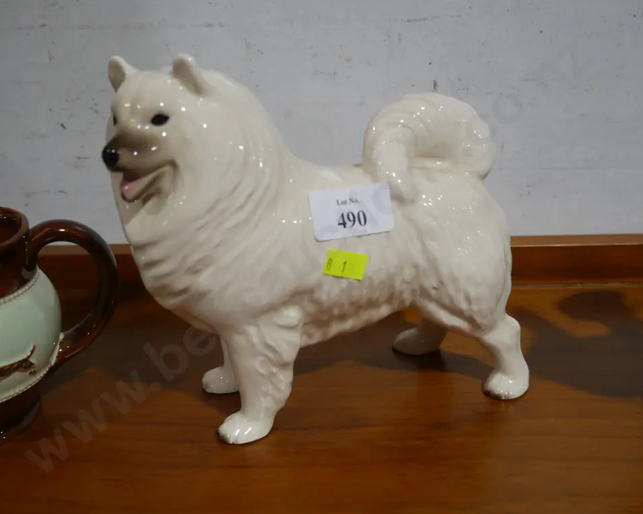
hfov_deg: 45.8
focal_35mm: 40
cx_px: 307
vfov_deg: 37.3
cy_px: 258
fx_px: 761
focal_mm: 19
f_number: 4.1
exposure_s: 1/60
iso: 320
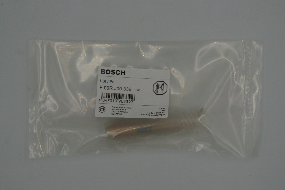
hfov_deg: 33.4
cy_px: 95
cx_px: 142
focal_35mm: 60
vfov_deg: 22.6
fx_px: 475
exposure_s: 1/500
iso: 200
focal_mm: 40
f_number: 5.6
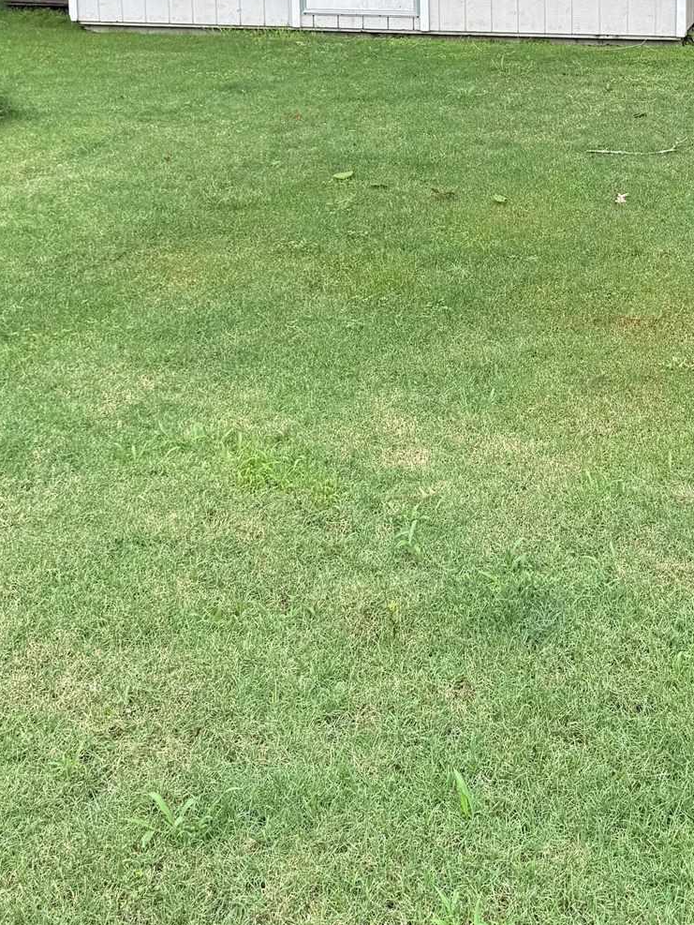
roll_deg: +1.1
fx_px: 1496
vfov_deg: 32.3
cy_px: 60
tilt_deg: -13.5
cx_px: 416
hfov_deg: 26.1
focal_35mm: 56
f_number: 1.78
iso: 80
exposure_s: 1/547
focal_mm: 6.76
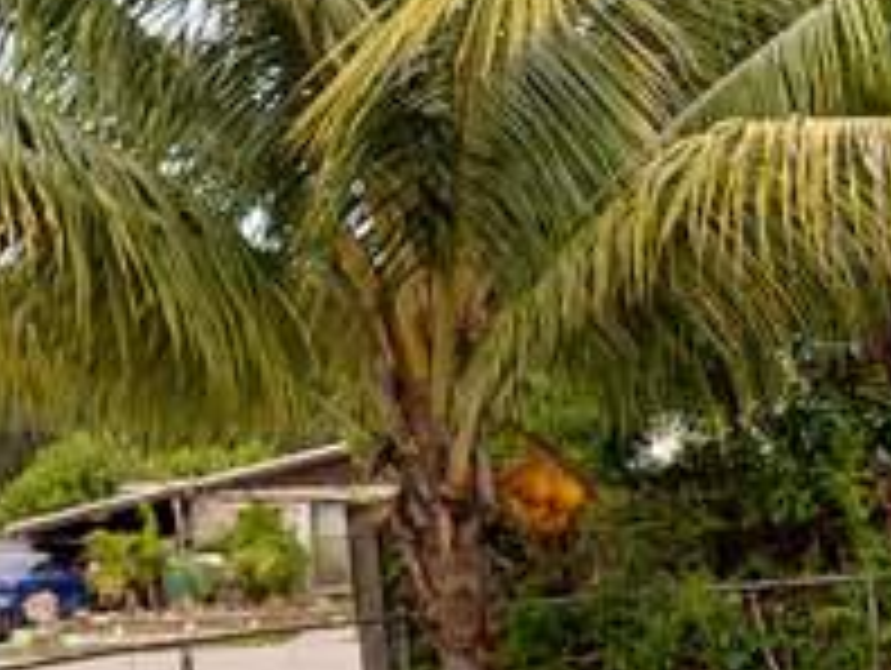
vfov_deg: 14.4
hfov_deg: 16.0
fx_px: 2603
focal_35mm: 101
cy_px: 701
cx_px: 1678
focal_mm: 4.69
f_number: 1.8
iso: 50
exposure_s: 1/532
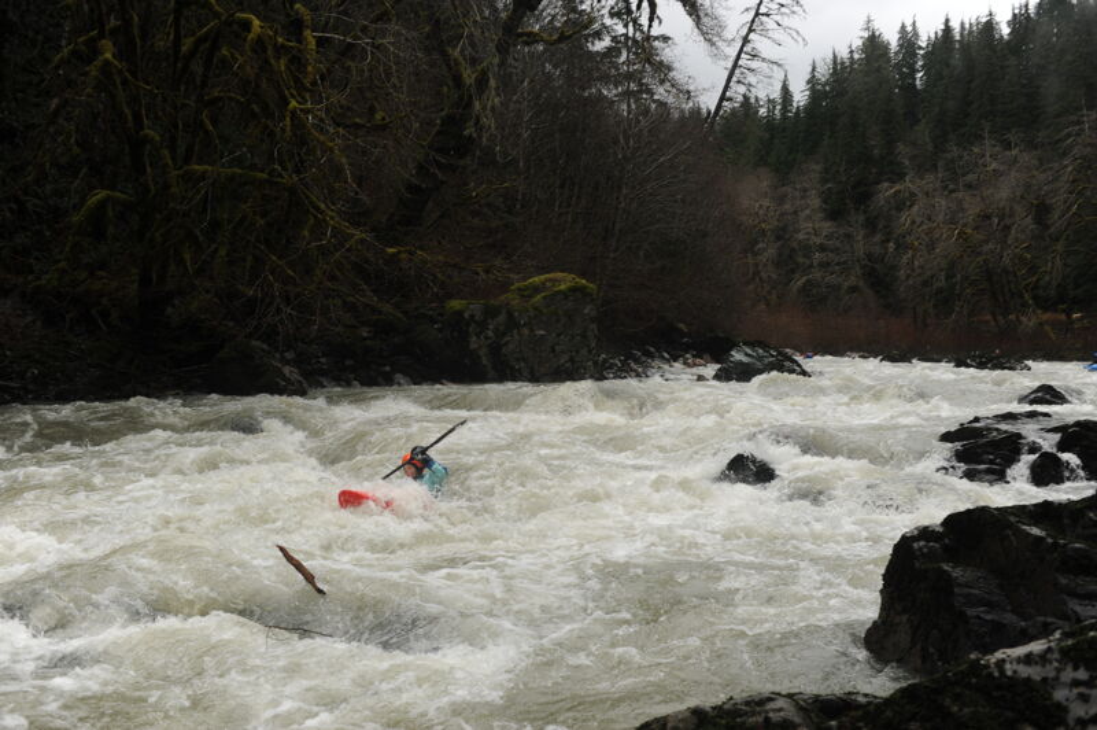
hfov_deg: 54.5
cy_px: 365
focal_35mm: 35
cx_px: 548
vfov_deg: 37.8
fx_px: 1066
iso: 320
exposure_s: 1/160
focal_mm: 35
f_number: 5.6
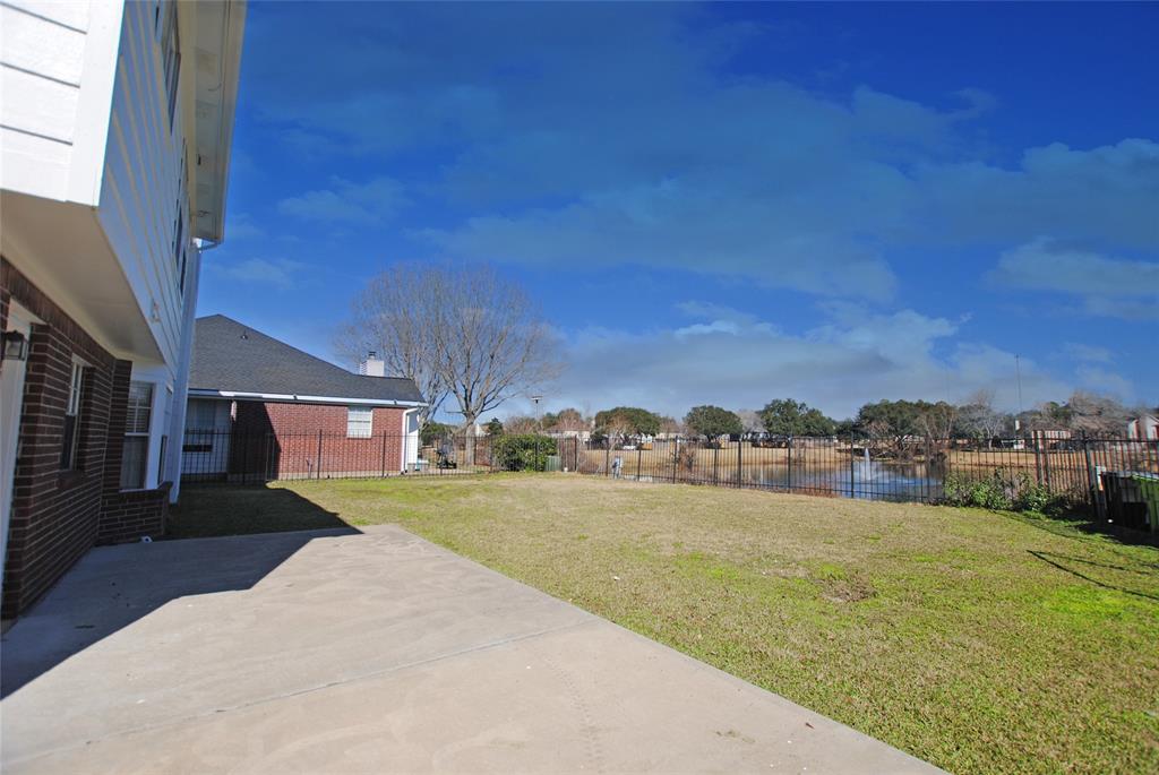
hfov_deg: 100.3
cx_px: 580
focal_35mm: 15
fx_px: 483
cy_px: 388
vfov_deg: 77.5
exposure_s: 1/1250
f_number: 4
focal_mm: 10
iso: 100
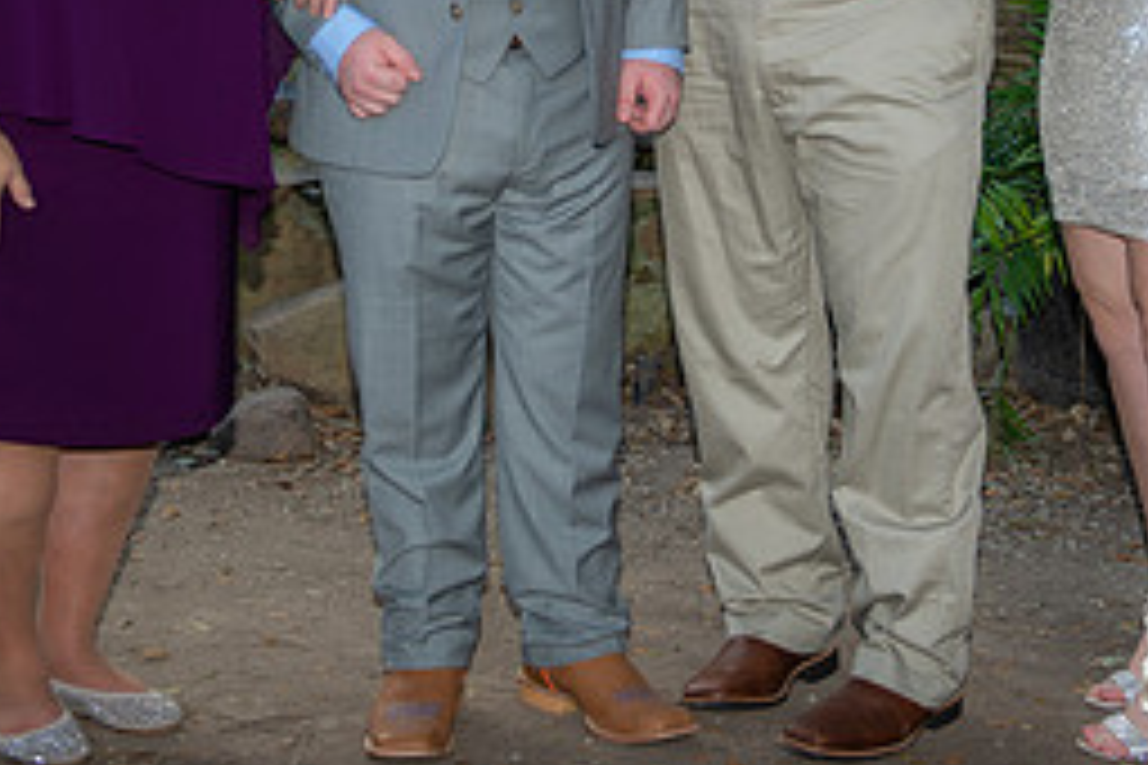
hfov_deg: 22.3
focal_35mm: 91
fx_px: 2902
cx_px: 693
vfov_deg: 14.7
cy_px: -22
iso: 64
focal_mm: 40
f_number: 3.5
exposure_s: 1/60
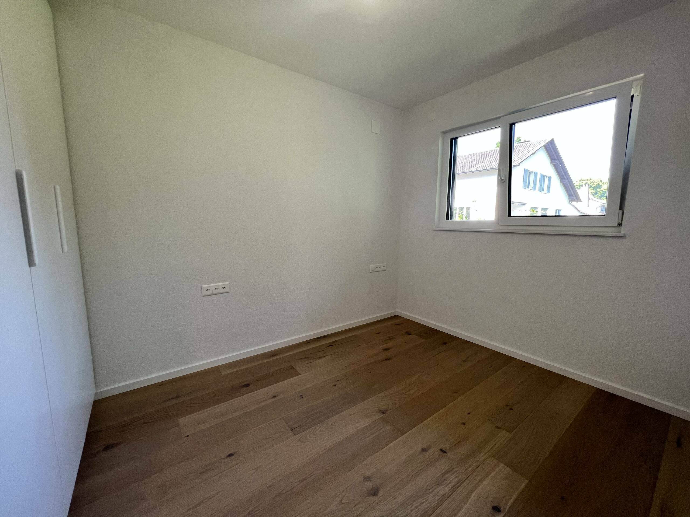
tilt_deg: -8.4
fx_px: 259
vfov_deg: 89.9
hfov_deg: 106.2
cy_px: 258
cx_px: 345
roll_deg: -1.3
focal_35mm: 13
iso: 100
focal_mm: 1.57
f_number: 1.8
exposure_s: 1/100
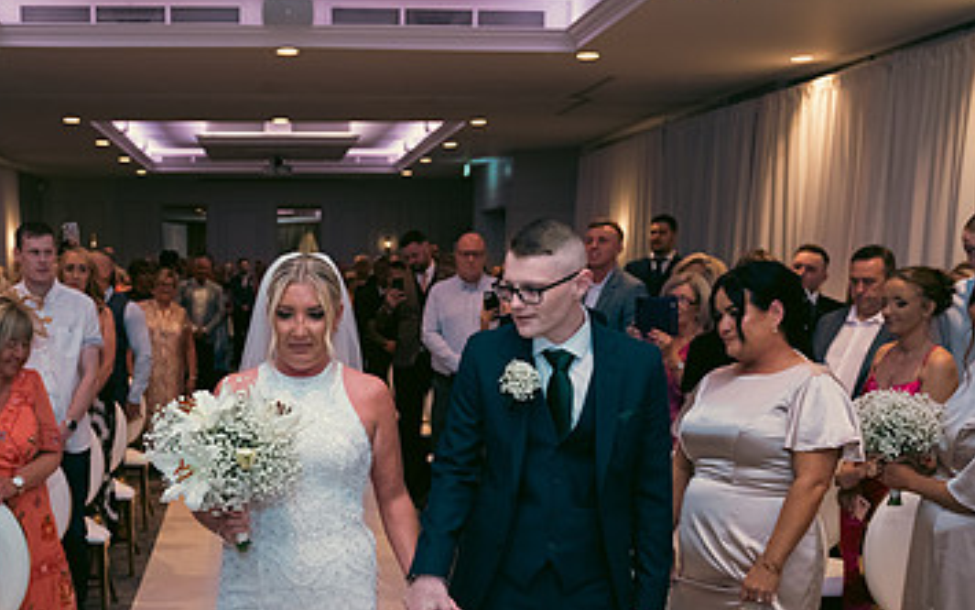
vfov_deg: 31.2
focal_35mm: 40
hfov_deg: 48.5
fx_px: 1063
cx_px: 327
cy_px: 490
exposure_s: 1/160
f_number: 3.5
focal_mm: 24
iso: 800
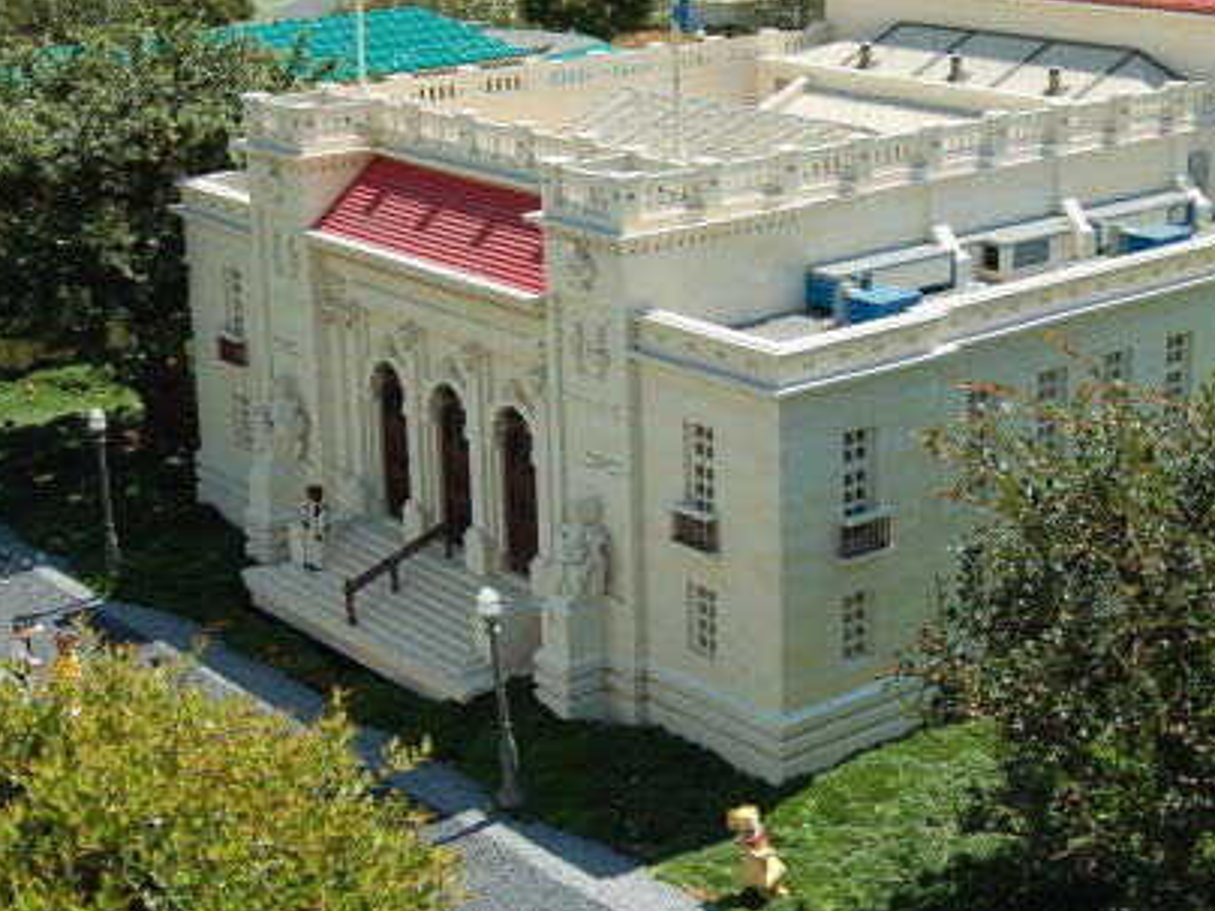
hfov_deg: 30.2
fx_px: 2246
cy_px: 394
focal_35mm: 64
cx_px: 707
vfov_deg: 22.9
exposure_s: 1/160
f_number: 6.3
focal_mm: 28
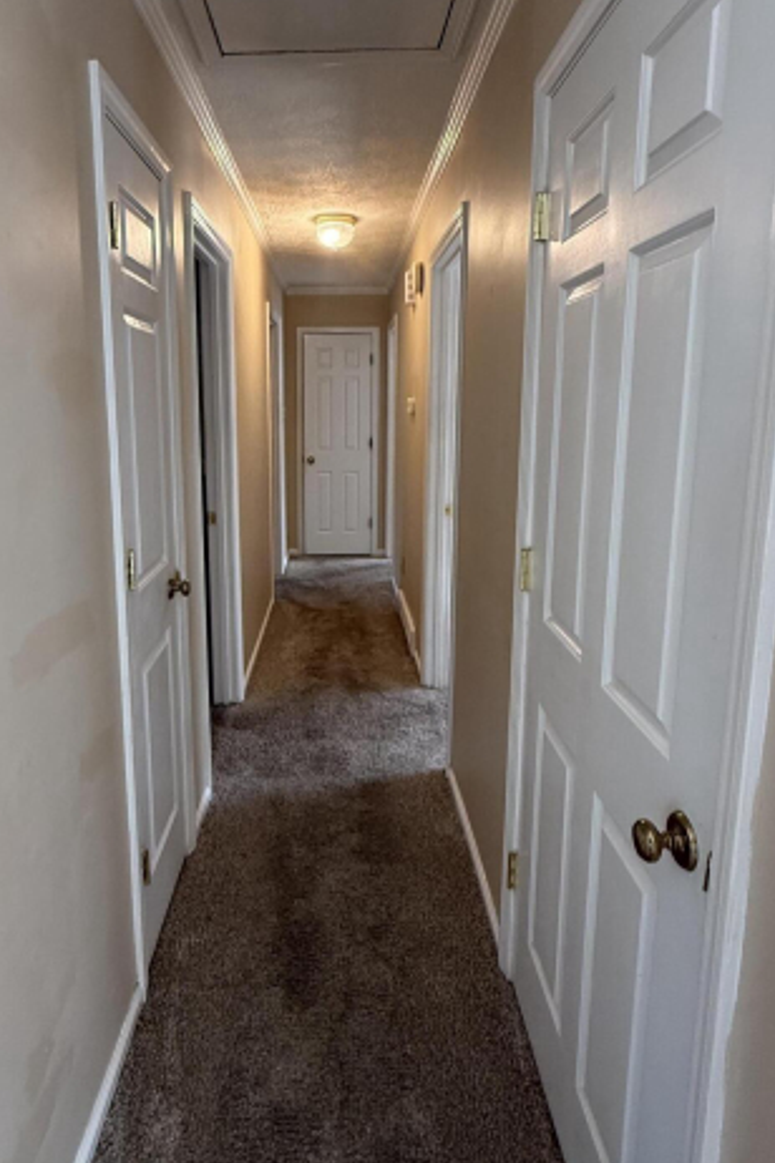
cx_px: 320
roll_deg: -0.6
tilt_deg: -7.4
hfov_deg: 59.1
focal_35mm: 21
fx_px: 678
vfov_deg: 80.8
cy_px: 507
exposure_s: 1/120
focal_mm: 2.22
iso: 320
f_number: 2.2
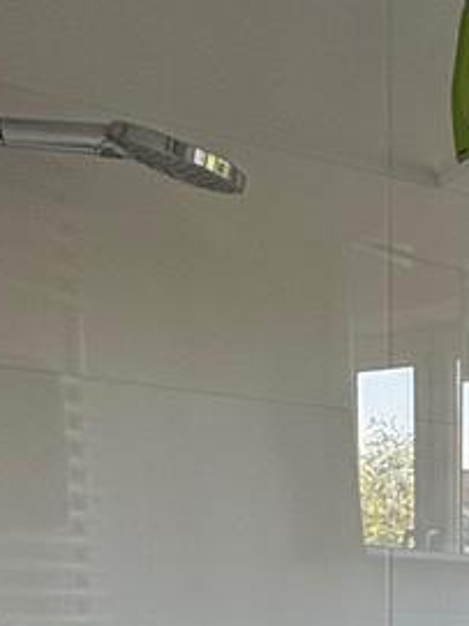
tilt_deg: -8.5
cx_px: 825
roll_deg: -3.7
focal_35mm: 64
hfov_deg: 18.4
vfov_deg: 26.3
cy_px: 785
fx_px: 1157
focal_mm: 2.22
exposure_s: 1/99
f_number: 2.2
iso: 80
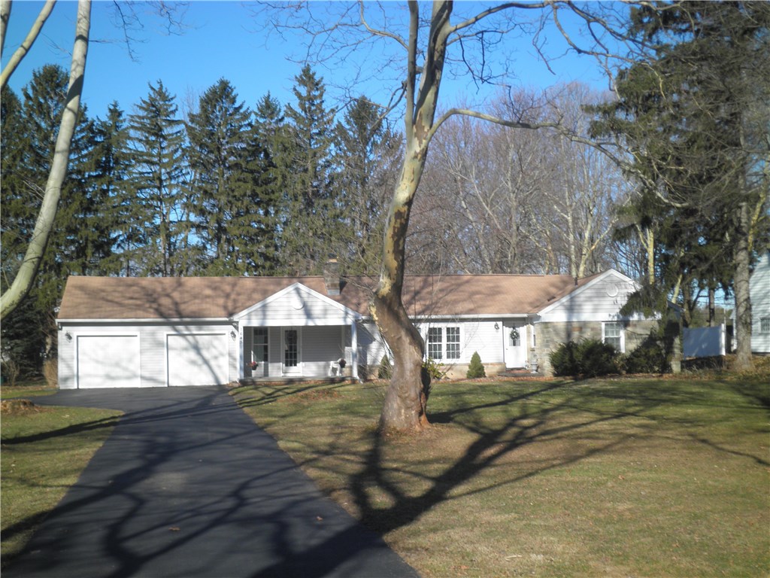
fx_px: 1045
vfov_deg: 30.9
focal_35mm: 47
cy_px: 289
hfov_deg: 40.4
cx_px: 385
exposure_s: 1/80
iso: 64
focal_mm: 8.3
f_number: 9.6
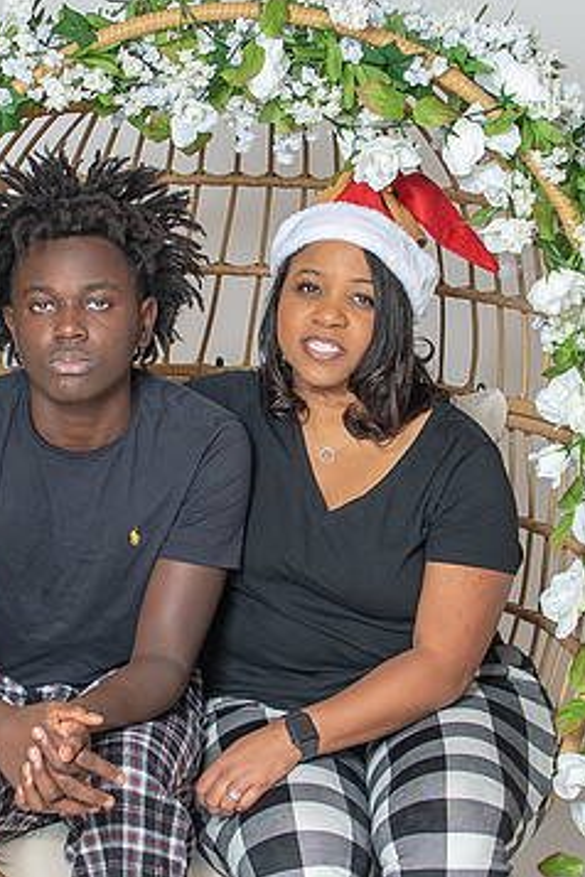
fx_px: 2608
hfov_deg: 12.8
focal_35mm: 107
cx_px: 259
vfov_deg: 19.1
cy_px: 441
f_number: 3.2
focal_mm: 35
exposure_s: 1/250
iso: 100
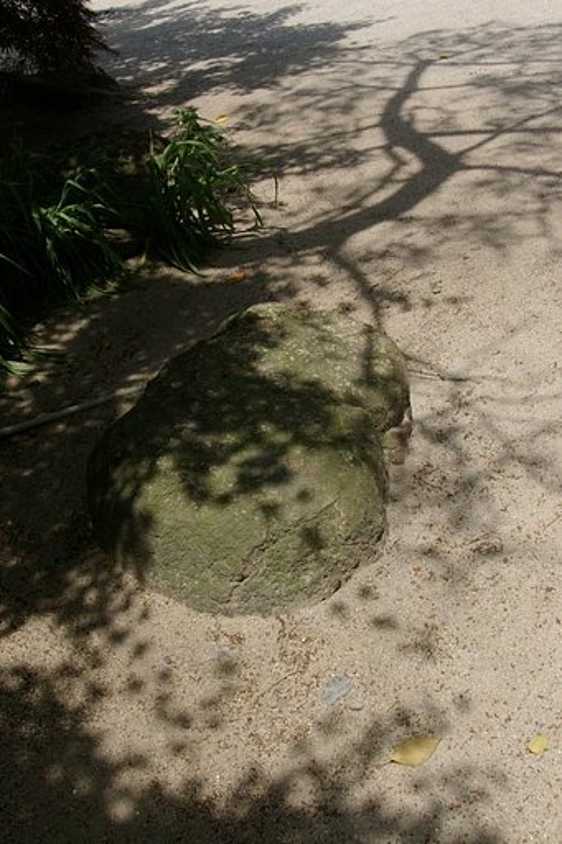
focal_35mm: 39
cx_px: 281
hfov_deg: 34.2
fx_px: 914
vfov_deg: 49.6
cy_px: 422
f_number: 10
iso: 200
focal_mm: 26
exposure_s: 1/200
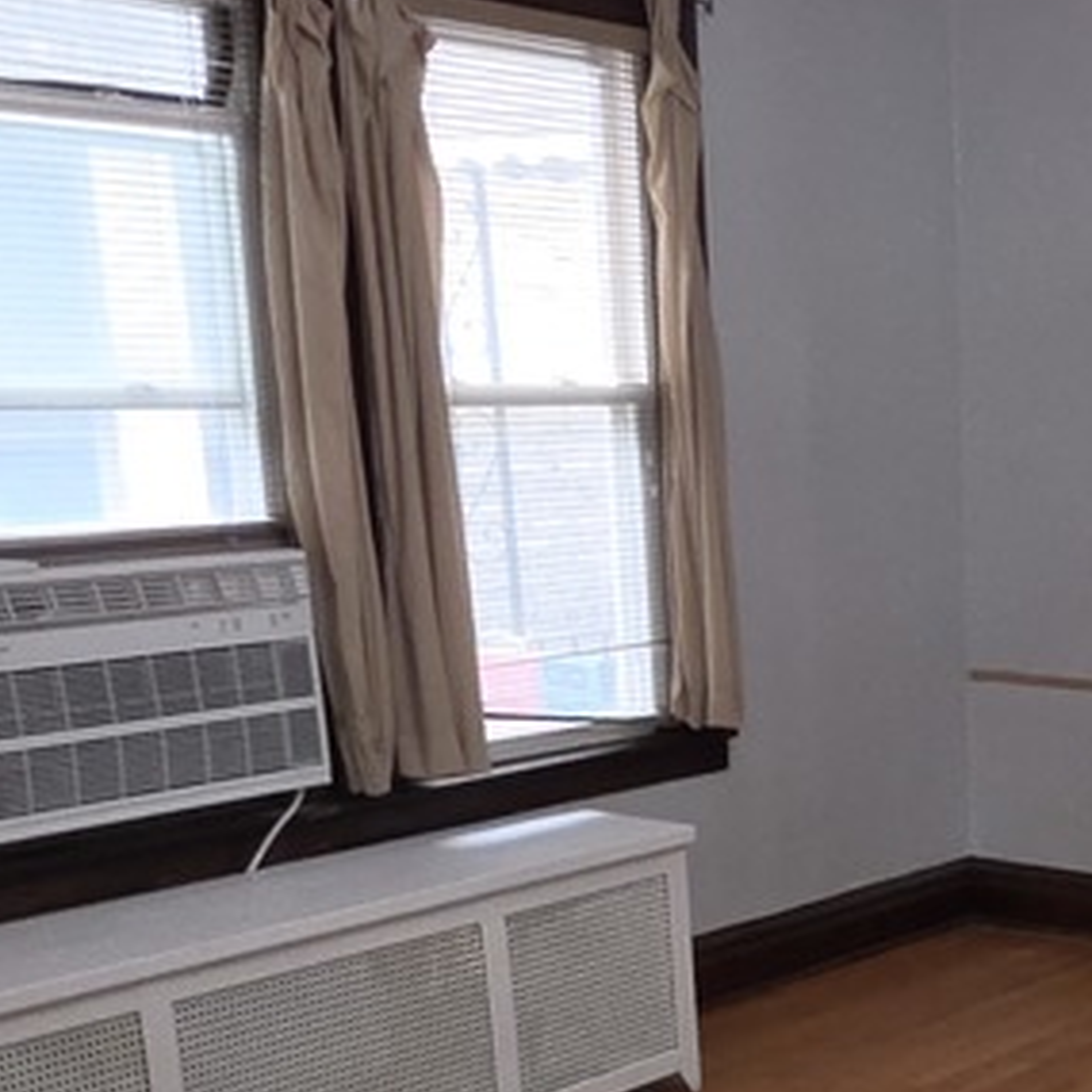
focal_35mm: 58
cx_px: 1437
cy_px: 874
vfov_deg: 28.9
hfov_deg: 25.3
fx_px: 2070
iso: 125
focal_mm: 2.2
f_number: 1.9
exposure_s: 1/60
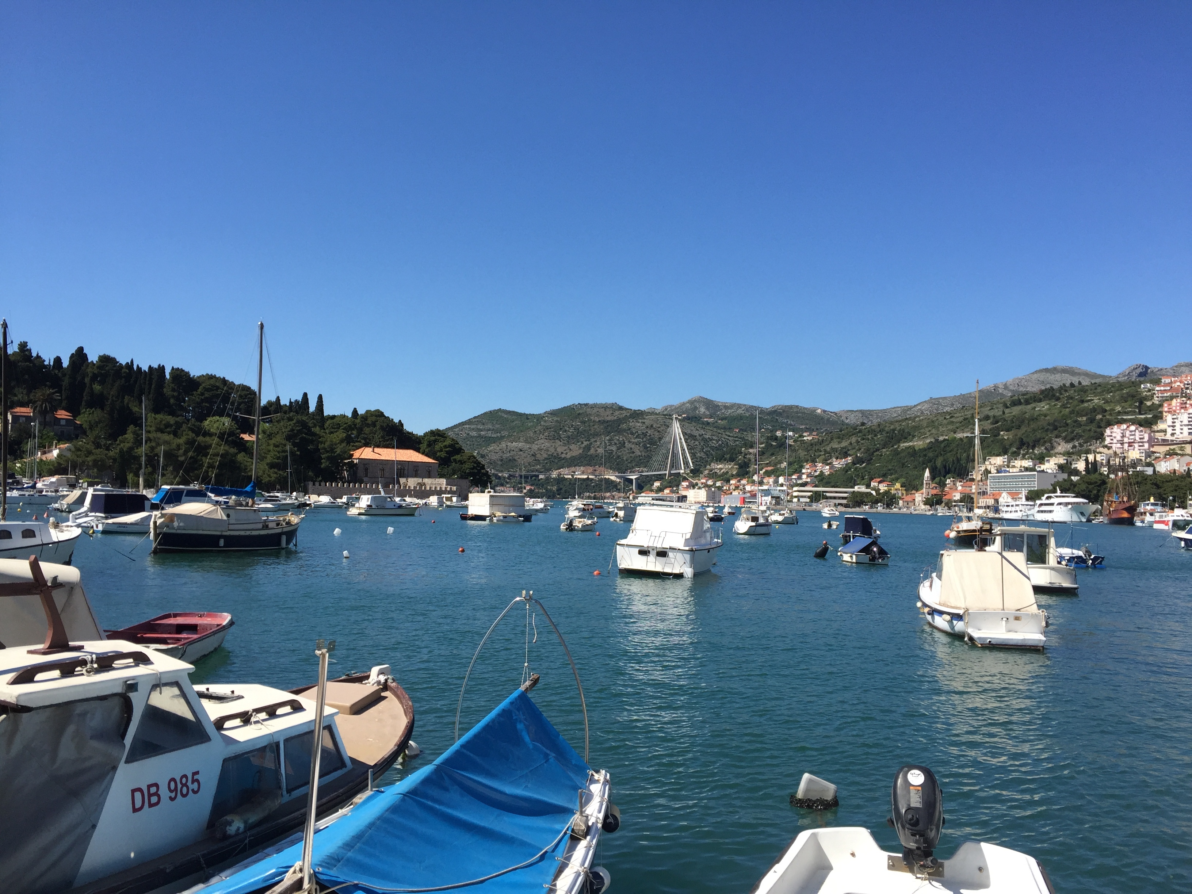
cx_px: 596
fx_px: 999
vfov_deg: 48.2
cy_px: 447
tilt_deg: +3.2
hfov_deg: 61.7
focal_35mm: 29
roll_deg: -1.9
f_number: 2.2
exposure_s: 1/2083
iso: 32
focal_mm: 4.15
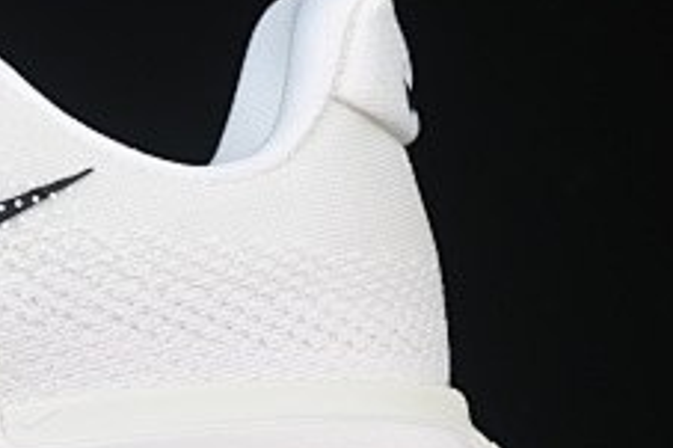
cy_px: 277
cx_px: -294
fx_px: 4932
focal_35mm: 264
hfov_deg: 7.7
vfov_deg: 5.2
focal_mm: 50
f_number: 8
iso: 160
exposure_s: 1/100
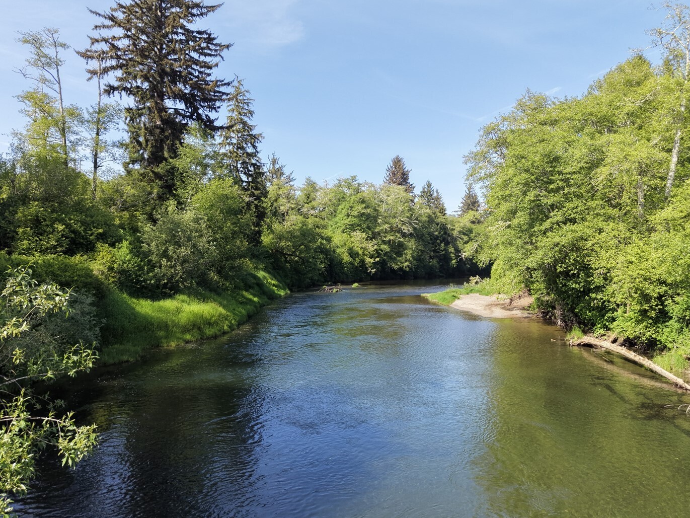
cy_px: 256
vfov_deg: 49.8
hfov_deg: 63.4
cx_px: 362
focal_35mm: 28
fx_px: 558
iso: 300
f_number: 1.8
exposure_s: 1/2500
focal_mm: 8.67
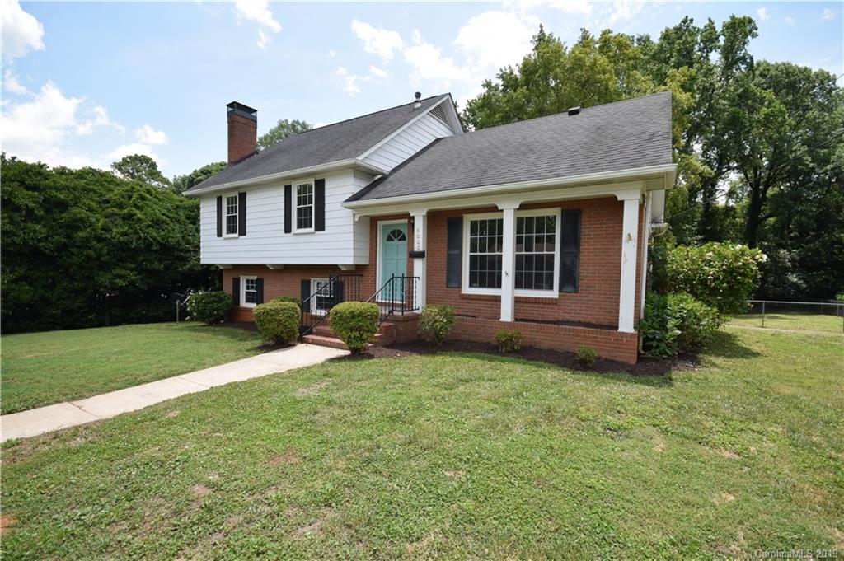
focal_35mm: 15
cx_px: 422
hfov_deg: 100.4
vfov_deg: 77.2
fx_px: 351
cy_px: 280
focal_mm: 10
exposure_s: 1/250
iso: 200
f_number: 8
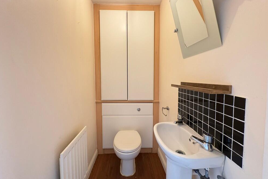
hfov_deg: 100.4
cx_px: 132
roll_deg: +1.1
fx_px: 112
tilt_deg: -3.0
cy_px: 85
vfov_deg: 77.3
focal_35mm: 15
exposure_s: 1/60
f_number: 2.2
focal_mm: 2.22
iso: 500
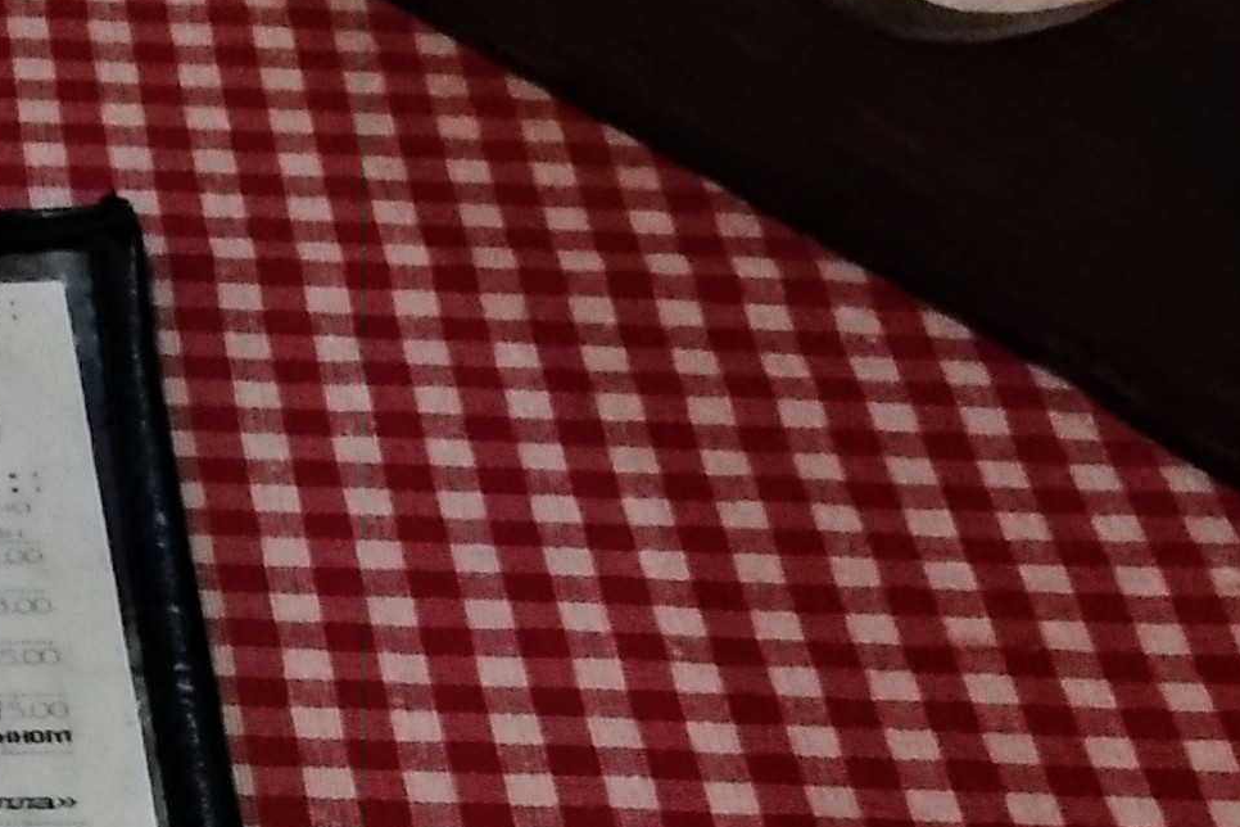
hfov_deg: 16.7
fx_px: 3857
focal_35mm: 112
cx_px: -599
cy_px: 1771
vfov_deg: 10.9
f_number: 2.2
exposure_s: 1/17
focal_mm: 3.81
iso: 1600
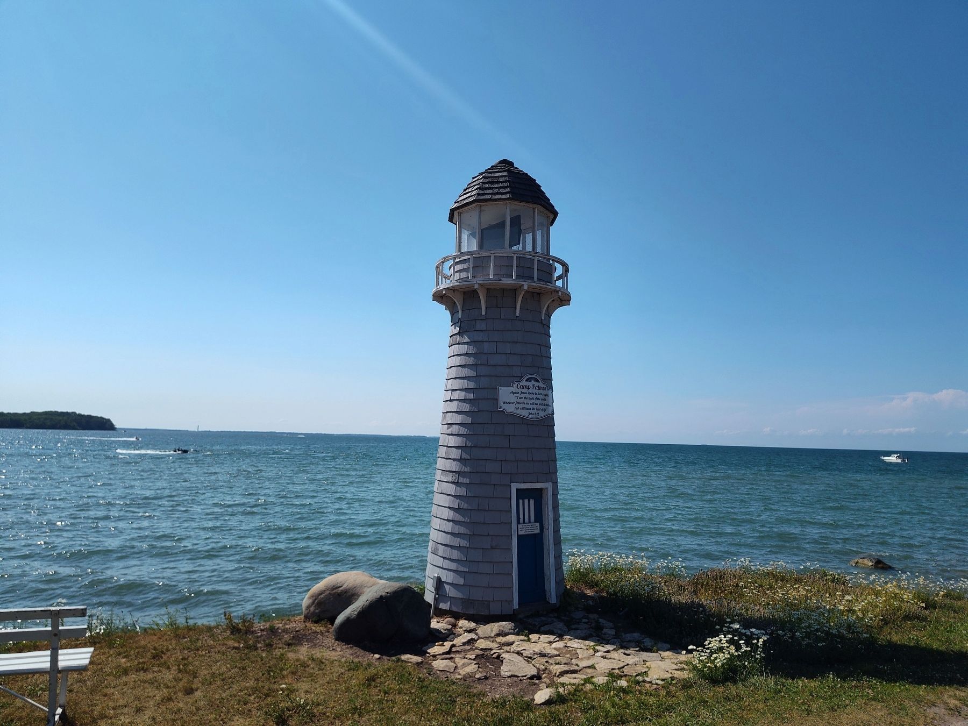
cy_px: 363
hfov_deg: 73.9
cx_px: 484
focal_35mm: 23
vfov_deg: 58.9
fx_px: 643
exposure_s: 1/2349
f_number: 1.8
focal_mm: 5.56
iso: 100
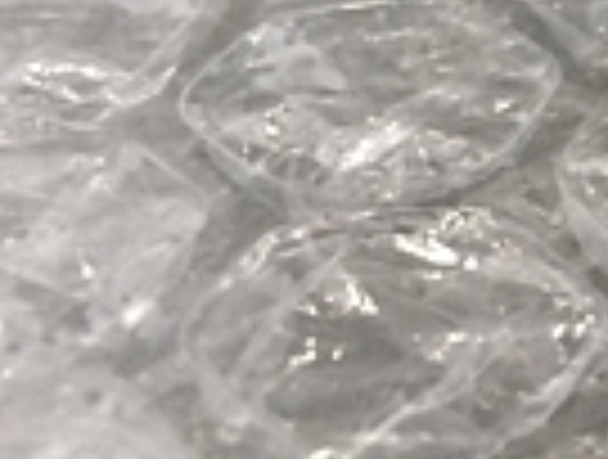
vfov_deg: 10.8
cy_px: -27
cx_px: 1329
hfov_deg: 12.2
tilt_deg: -35.9
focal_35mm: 137
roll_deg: +0.2
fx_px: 2413
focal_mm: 4.15
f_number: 2.2
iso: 50
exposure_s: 1/30
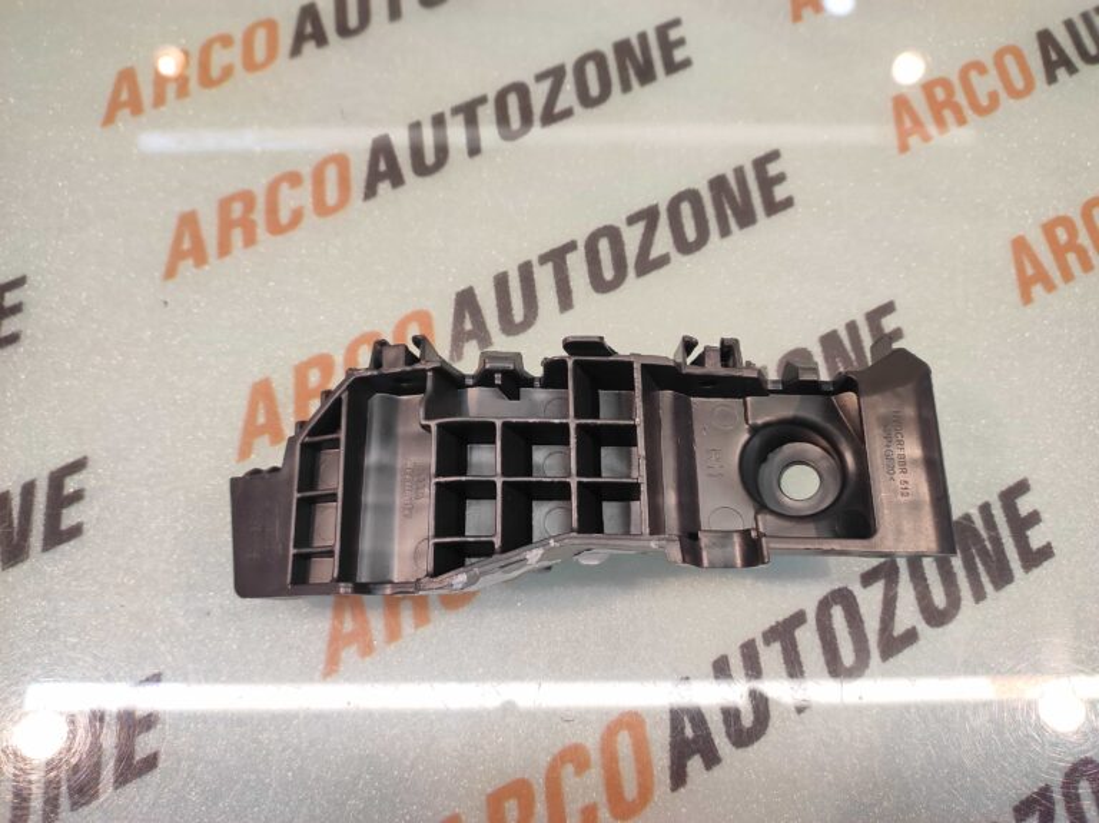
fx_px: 539
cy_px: 412
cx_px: 550
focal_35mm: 17
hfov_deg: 91.1
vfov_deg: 74.7
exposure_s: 1/33
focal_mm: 4.74
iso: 153
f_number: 1.79
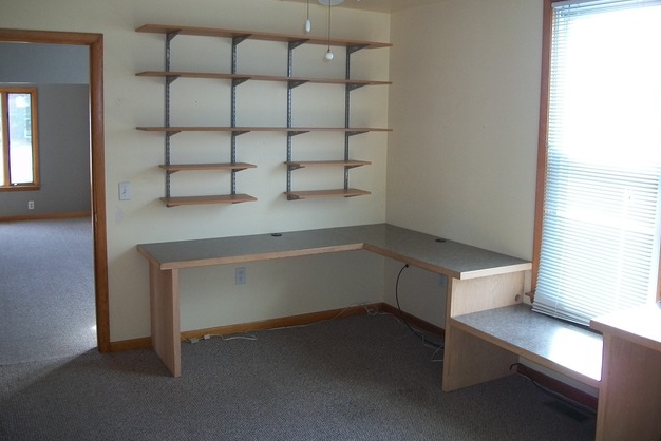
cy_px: 192
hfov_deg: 55.8
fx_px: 625
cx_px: 334
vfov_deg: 38.9
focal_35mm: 34
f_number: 2.9
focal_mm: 5.7
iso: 80
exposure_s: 1/30
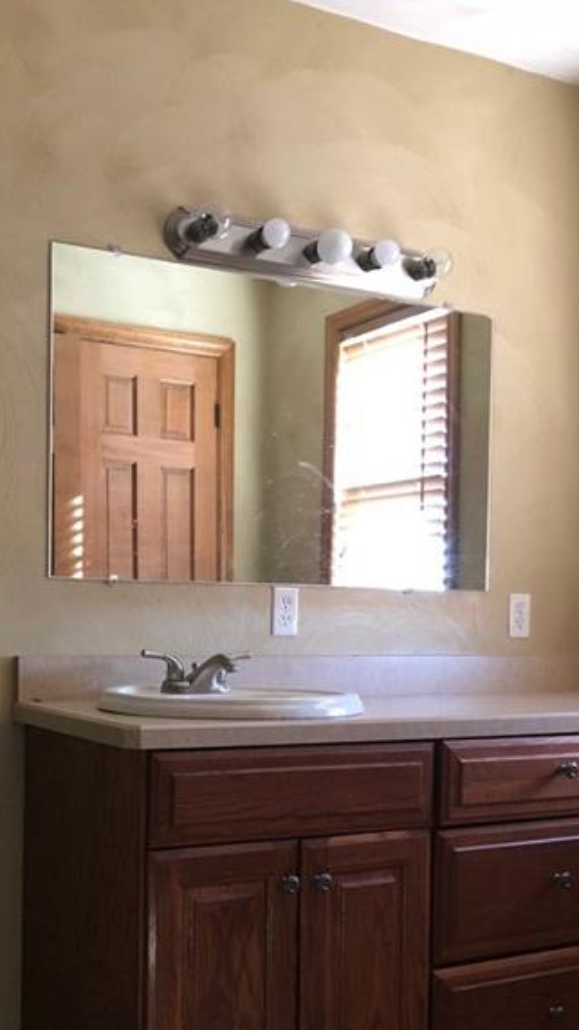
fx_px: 1120
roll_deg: -0.7
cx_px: 132
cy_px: 664
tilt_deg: -2.8
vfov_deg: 48.8
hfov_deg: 28.5
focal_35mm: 41
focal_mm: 3.99
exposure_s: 1/9
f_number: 1.8
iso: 100
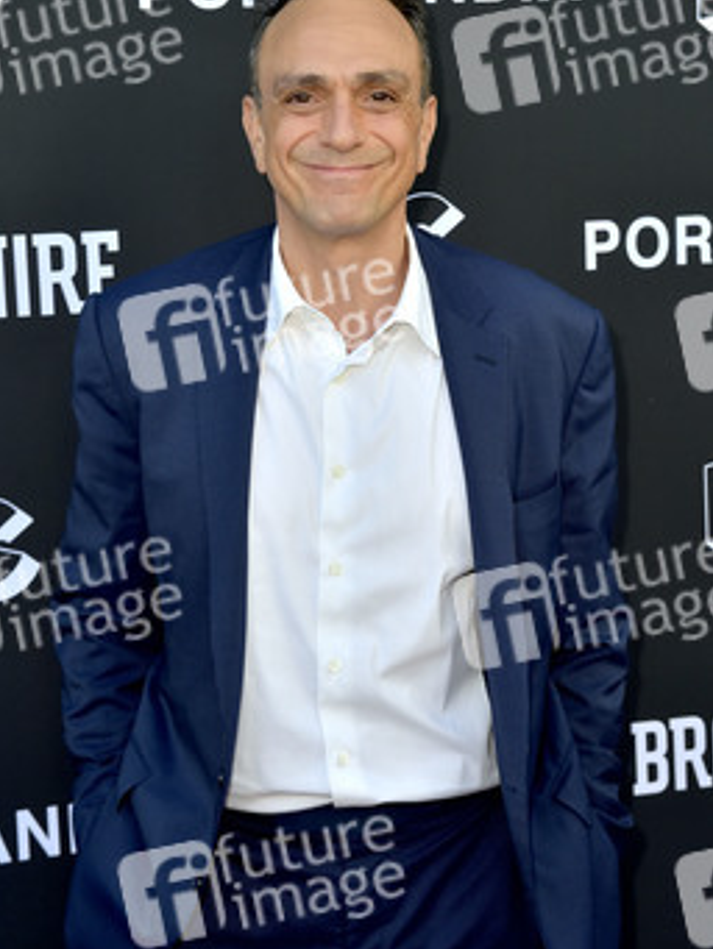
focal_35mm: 70
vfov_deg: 27.8
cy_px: 465
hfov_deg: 21.0
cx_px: 344
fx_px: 1921
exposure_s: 1/320
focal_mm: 62
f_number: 6.3
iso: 250
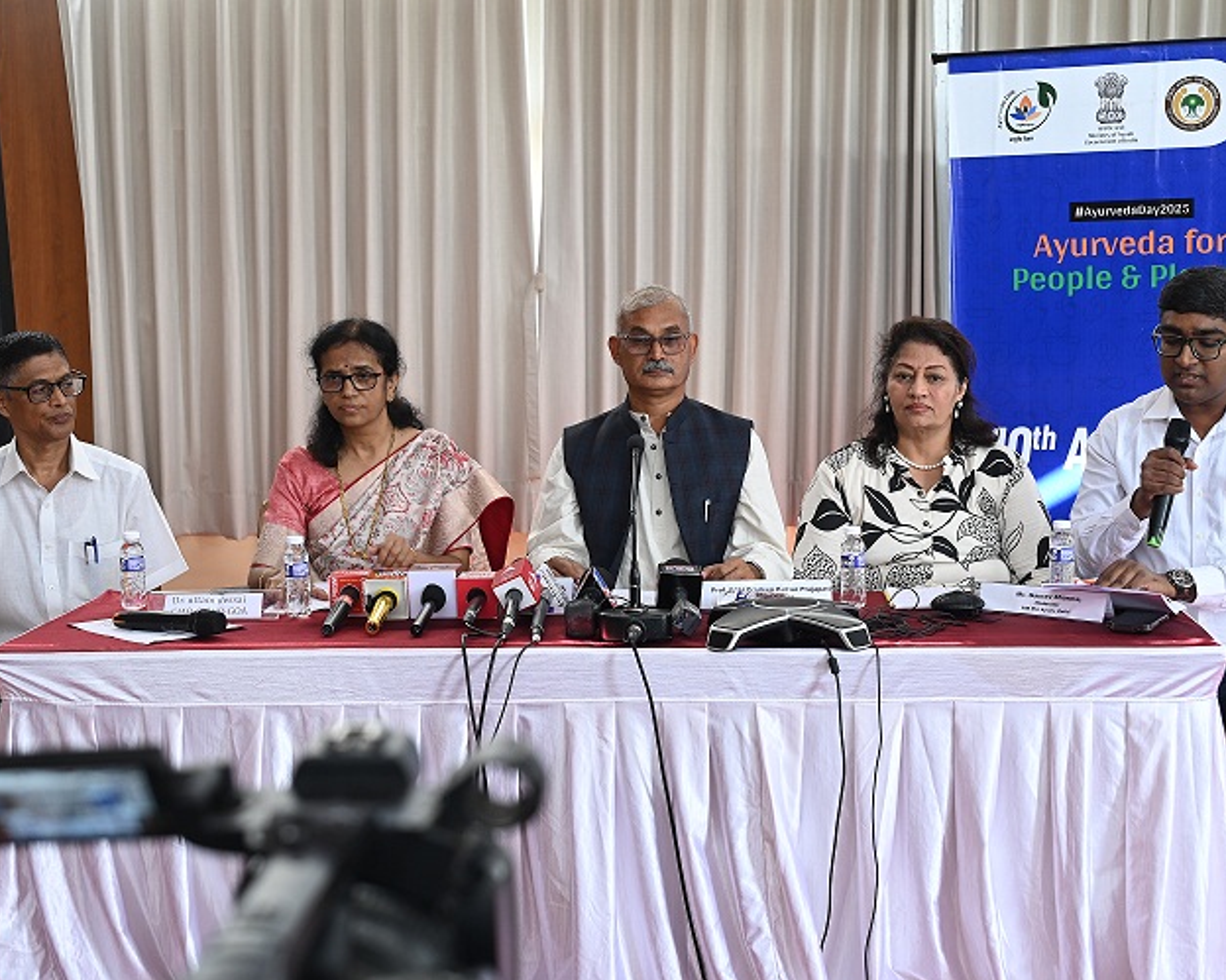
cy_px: 492
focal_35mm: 50
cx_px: 631
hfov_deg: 37.3
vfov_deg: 30.2
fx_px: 1814
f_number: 4
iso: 800
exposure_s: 1/125
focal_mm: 44
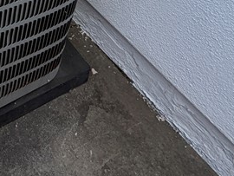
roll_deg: -2.6
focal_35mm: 53
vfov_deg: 20.7
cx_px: -59
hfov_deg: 29.9
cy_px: -127
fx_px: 359
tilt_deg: -33.4
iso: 50
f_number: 2.2
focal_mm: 2.22
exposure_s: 1/282
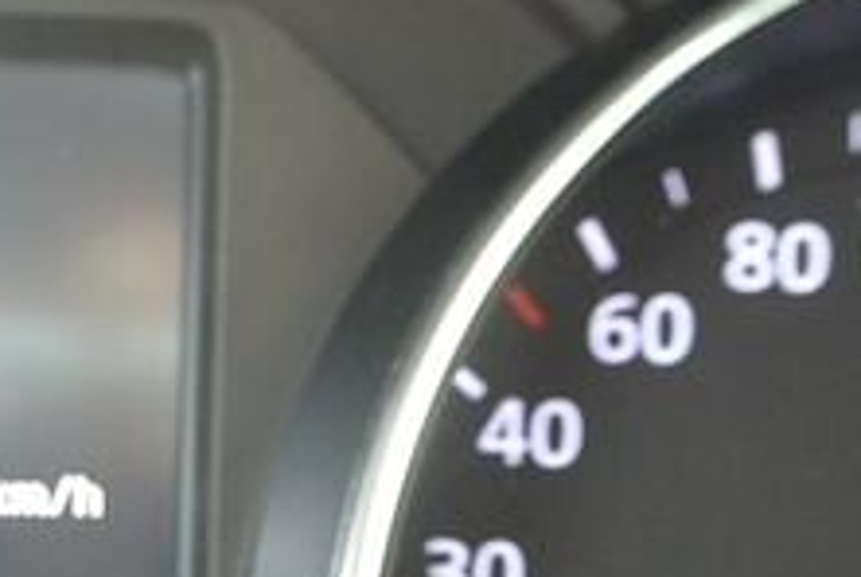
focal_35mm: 125
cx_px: -168
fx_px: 2994
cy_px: 626
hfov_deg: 15.8
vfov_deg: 10.9
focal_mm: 10
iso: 400
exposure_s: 1/60
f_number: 3.5
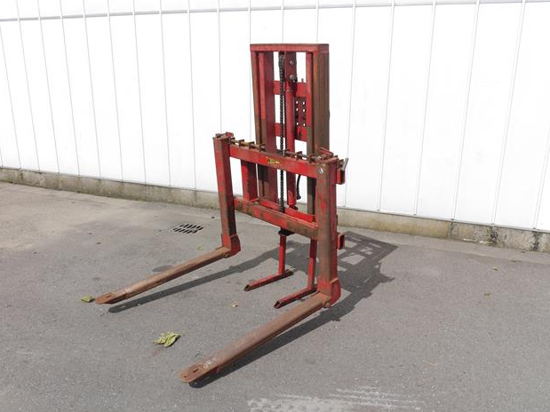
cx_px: 280
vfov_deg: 45.4
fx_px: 492
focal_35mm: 31
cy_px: 208
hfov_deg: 58.4
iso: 160
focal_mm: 15
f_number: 8
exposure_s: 1/500
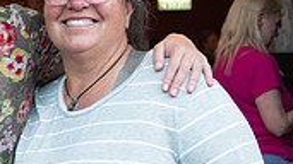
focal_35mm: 156
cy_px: 78
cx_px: -60
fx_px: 1211
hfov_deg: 13.4
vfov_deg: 7.8
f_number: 4
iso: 800
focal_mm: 44
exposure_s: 1/80
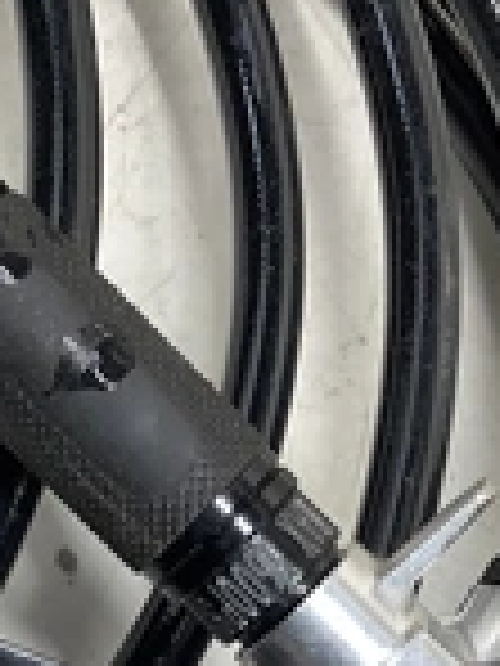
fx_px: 1618
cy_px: 729
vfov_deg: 22.0
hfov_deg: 17.4
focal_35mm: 84
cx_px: 90
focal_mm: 3.3
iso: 64
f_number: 2.4
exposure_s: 1/60
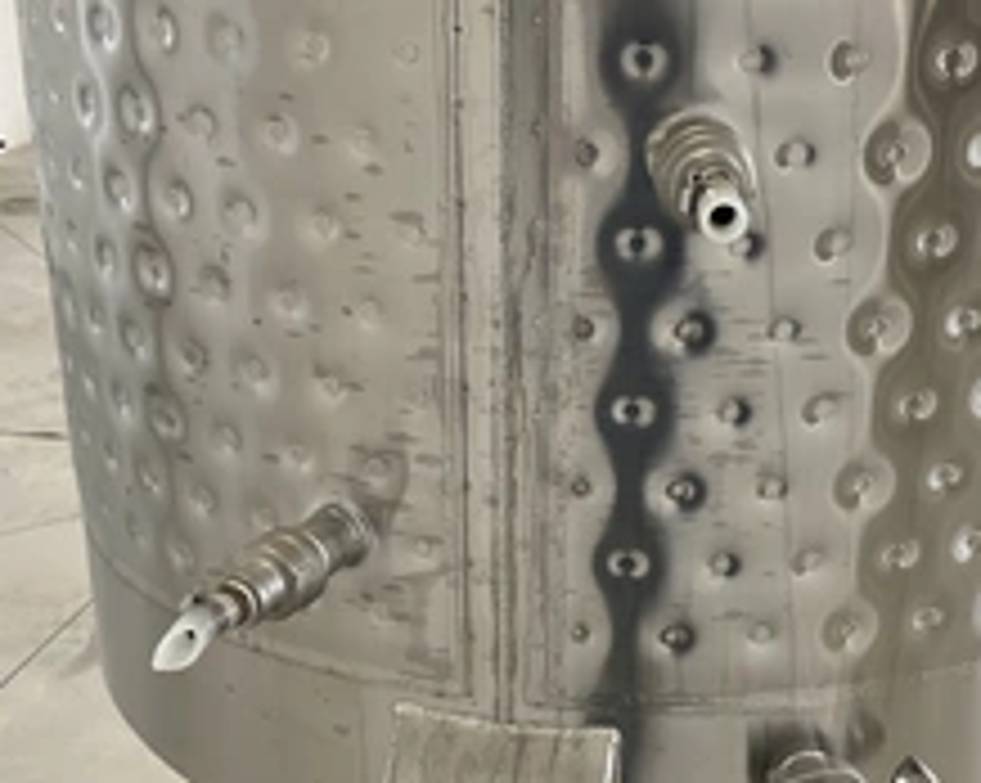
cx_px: 585
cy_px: 513
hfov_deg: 35.9
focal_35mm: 52
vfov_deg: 28.9
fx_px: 1508
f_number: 1.8
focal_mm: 3
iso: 40
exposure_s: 1/122
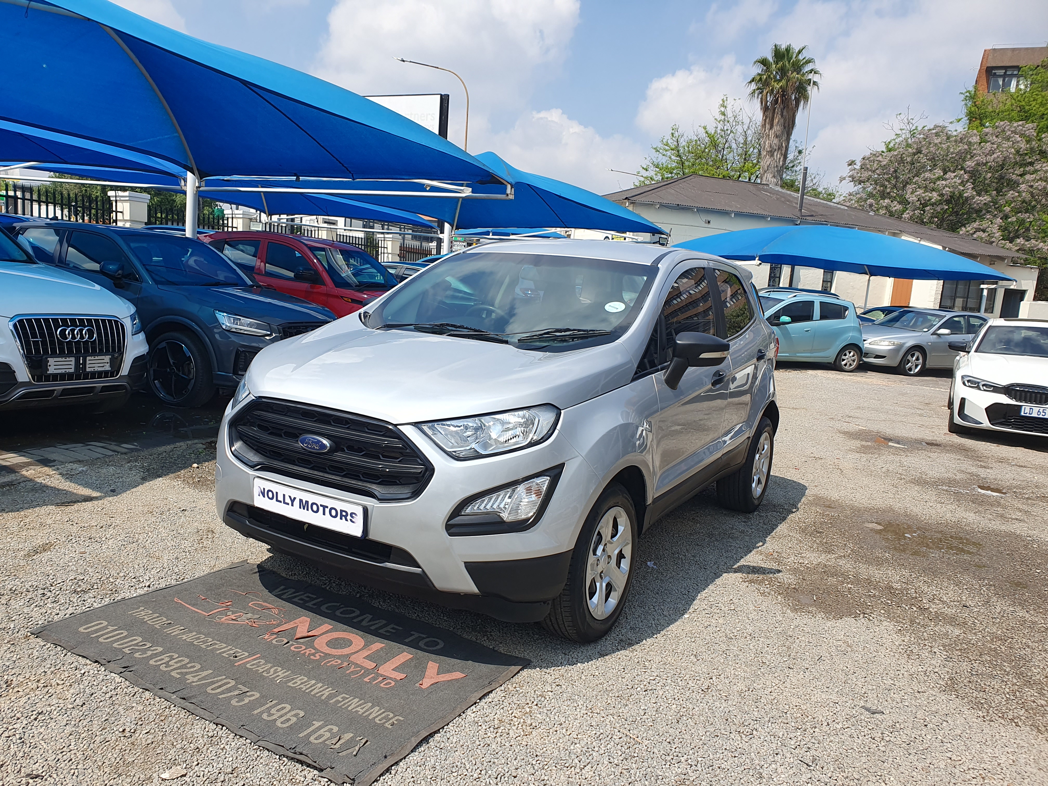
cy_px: 393
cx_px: 524
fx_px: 787
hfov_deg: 67.3
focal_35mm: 26
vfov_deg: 53.1
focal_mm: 4.32
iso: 50
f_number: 2.4
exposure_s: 1/1436
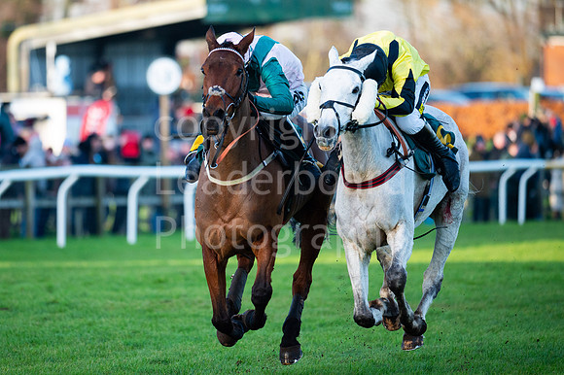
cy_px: 167
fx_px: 7445
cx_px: 229
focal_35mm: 475
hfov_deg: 4.3
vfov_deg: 2.9
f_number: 4.5
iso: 800
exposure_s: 1/1600
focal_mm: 400
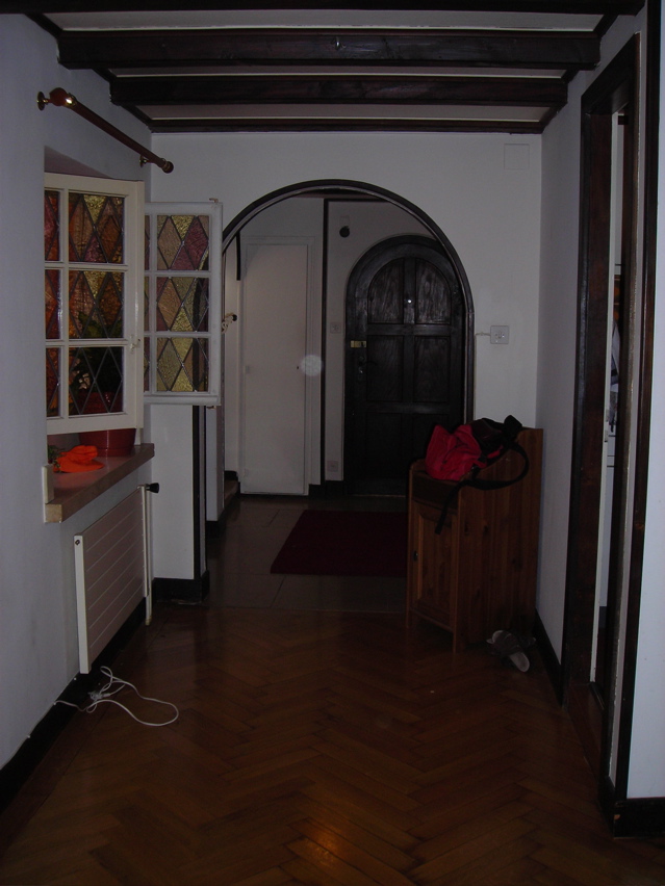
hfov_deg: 37.7
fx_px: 973
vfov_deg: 49.0
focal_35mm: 38
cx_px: 332
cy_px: 443
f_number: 3.2
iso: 78
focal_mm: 6.3
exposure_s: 1/60.1
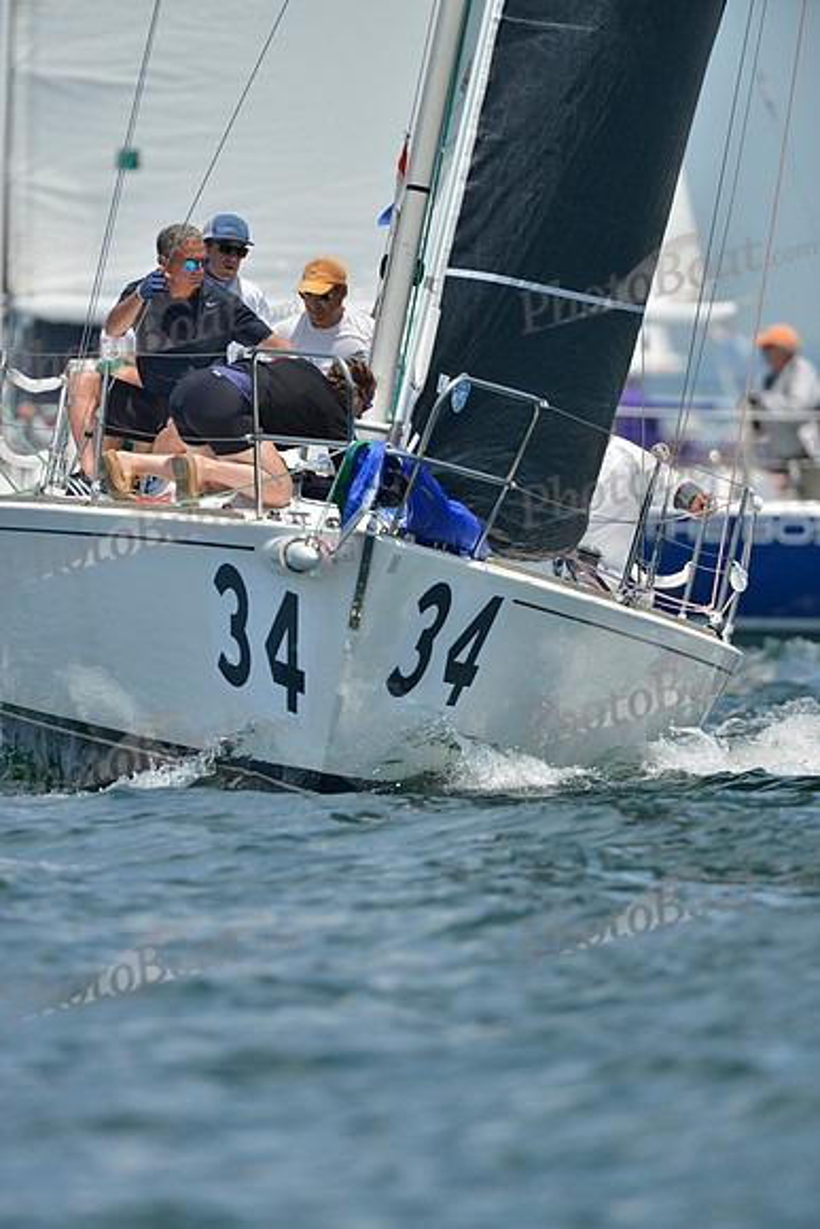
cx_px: 410
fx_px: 20486
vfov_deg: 3.4
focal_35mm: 600
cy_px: 614
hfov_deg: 2.3
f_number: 4.5
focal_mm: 600
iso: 200
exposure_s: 1/2500
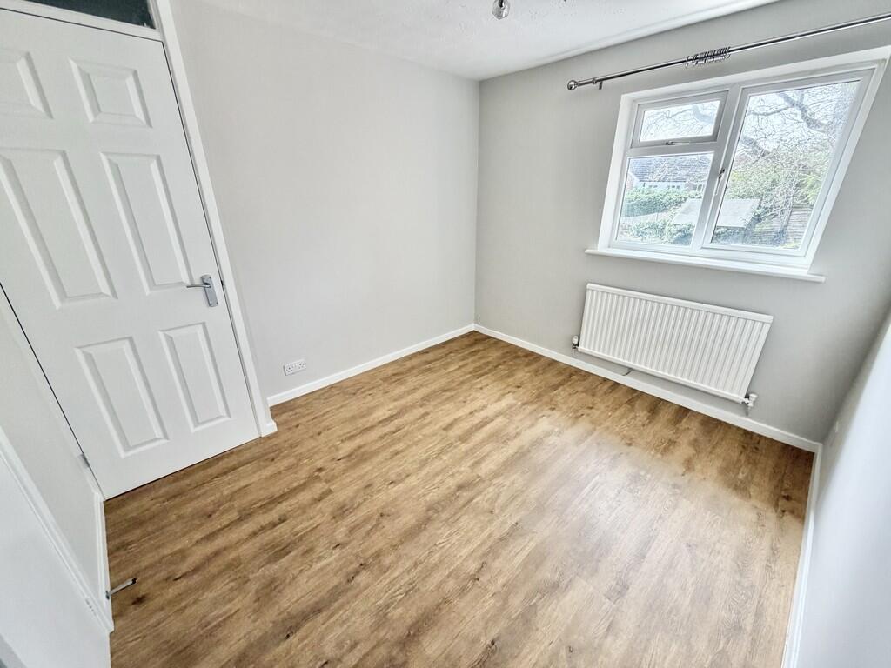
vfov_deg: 85.7
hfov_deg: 102.1
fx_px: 360
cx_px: 446
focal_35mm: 14
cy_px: 334
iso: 160
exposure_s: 1/121
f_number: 2.2
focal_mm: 2.22
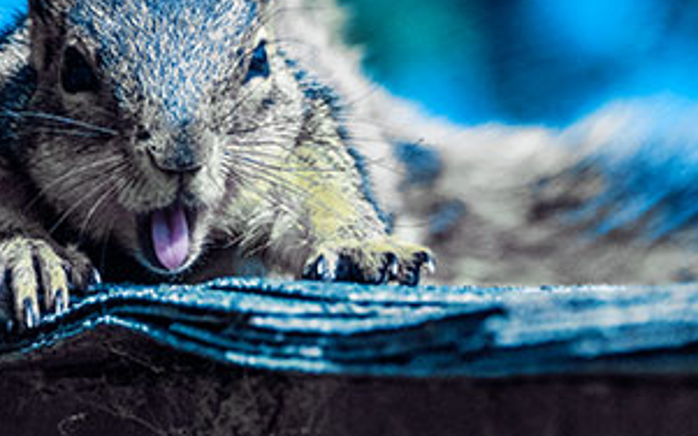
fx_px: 20921
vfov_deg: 1.2
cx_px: 304
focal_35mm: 1100
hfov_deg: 1.9
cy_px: 189
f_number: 11
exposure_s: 1/2000
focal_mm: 650
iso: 2500
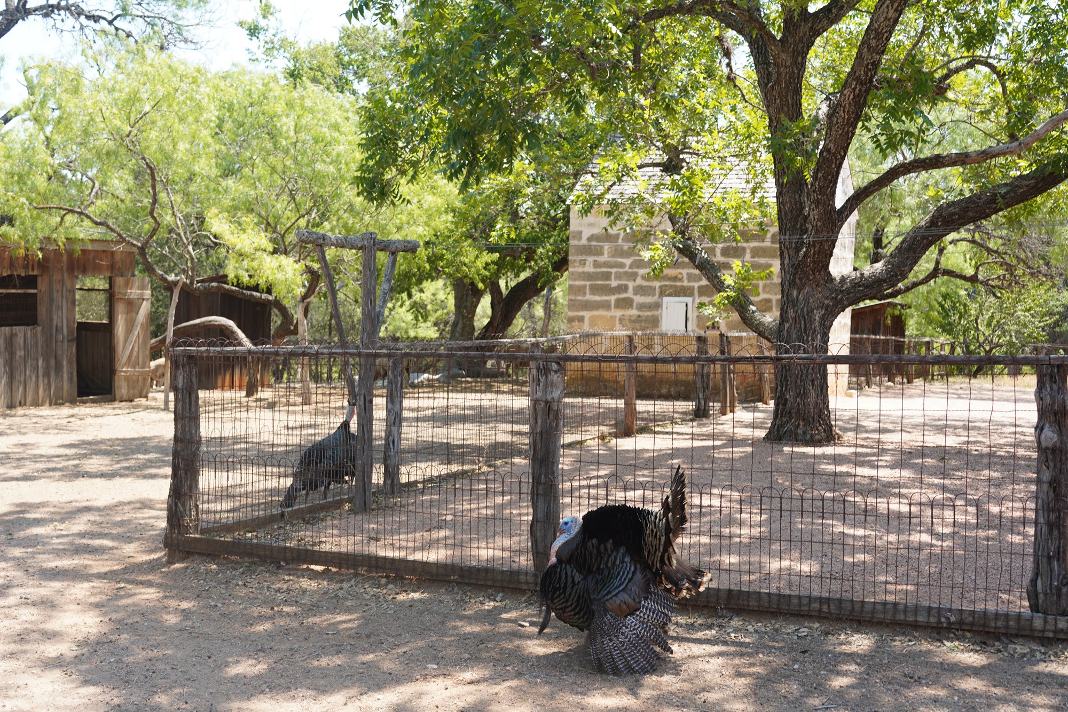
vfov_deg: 32.6
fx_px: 1216
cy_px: 356
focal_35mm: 41
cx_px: 534
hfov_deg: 47.4
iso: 100
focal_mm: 41
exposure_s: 1/100
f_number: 6.3
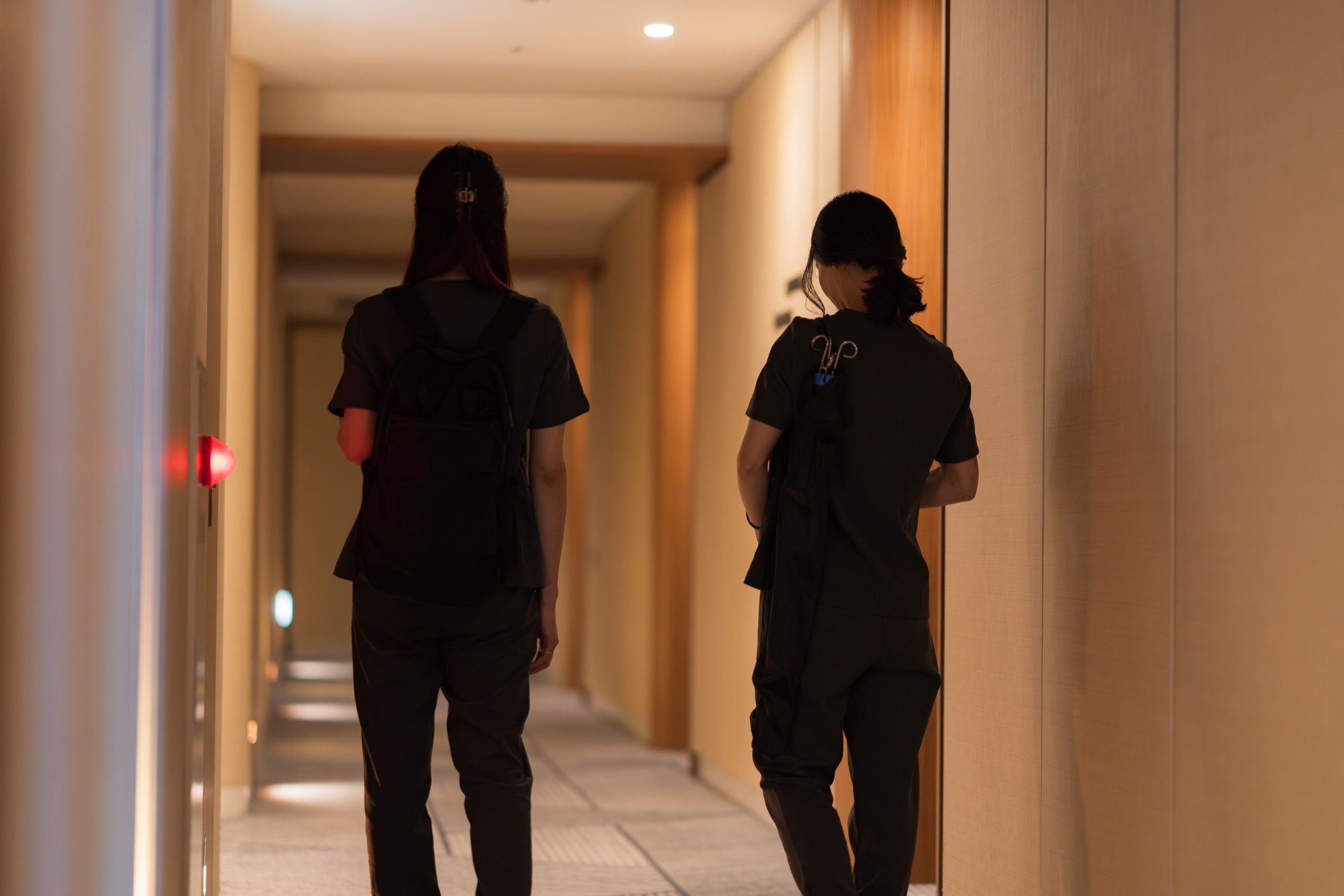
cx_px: 672
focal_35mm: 85
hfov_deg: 23.9
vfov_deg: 16.1
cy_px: 448
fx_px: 3173
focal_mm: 85
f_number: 1.4
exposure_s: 1/40
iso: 1000
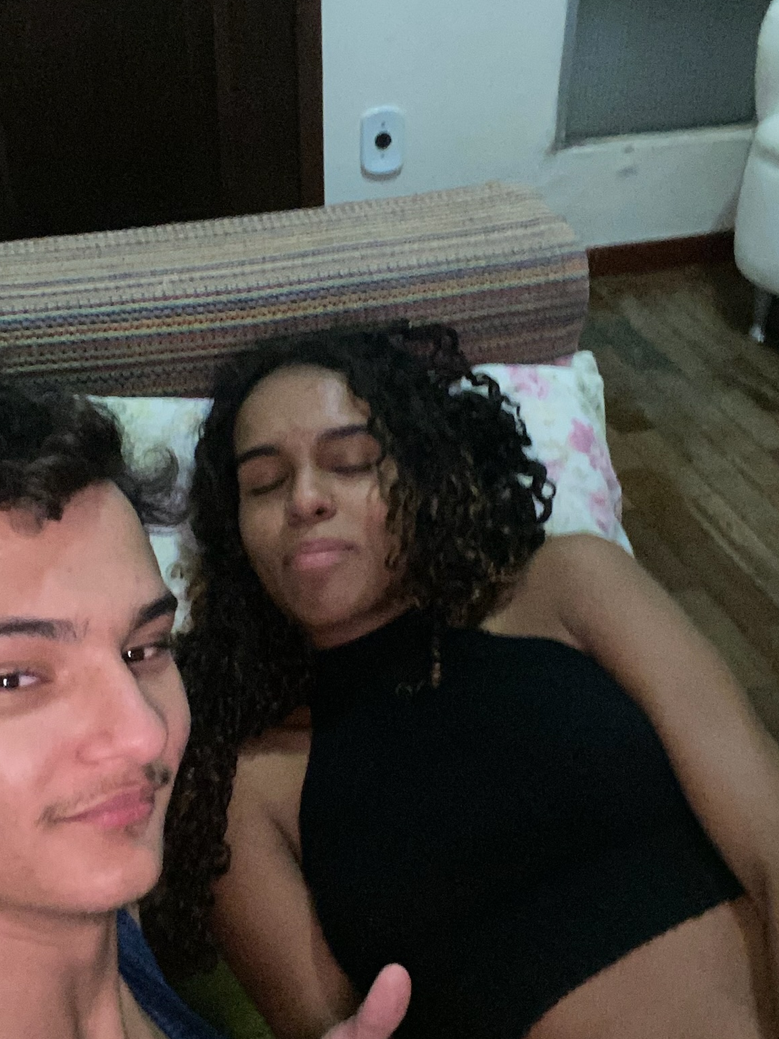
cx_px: 323
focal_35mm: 40
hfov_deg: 35.9
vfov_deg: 46.8
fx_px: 1200
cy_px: 522
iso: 500
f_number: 2.2
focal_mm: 2.71
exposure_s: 1/16
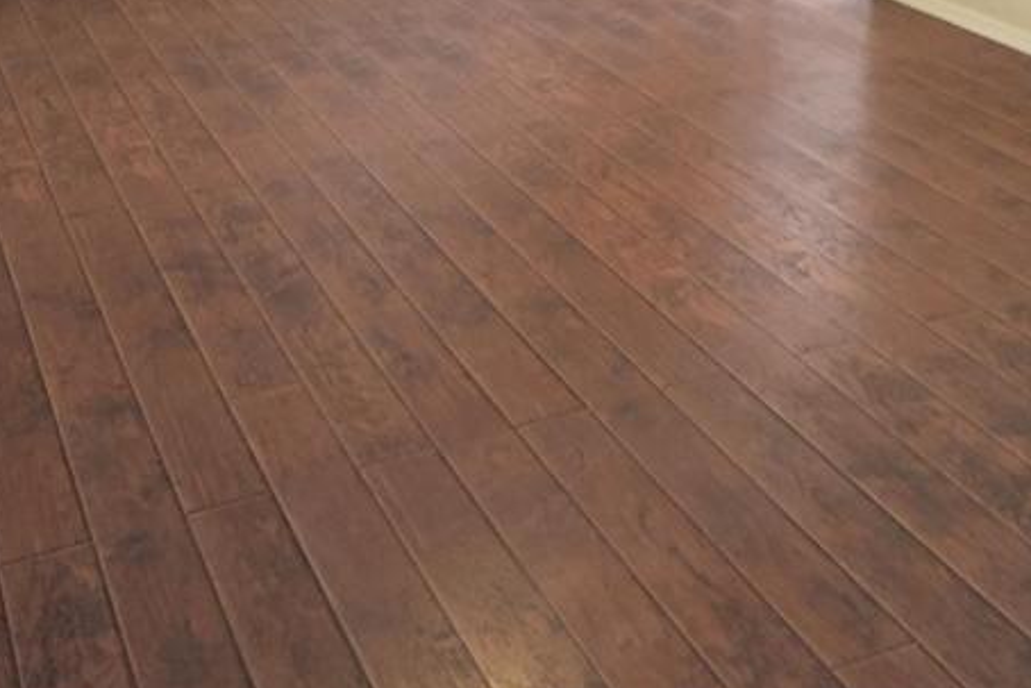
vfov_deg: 25.4
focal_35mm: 51
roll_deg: +1.5
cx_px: 420
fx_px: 1461
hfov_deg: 38.7
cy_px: 20
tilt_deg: -19.1
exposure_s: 1/15
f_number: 2.2
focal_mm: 4.15
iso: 500
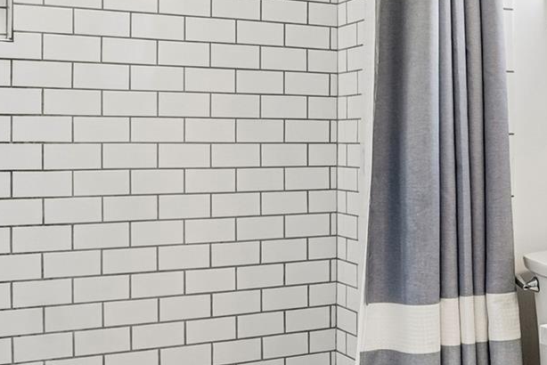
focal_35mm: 50
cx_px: 445
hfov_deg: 38.0
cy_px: 154
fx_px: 760
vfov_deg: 27.0
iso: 400
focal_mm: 10
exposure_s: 1/30
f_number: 8
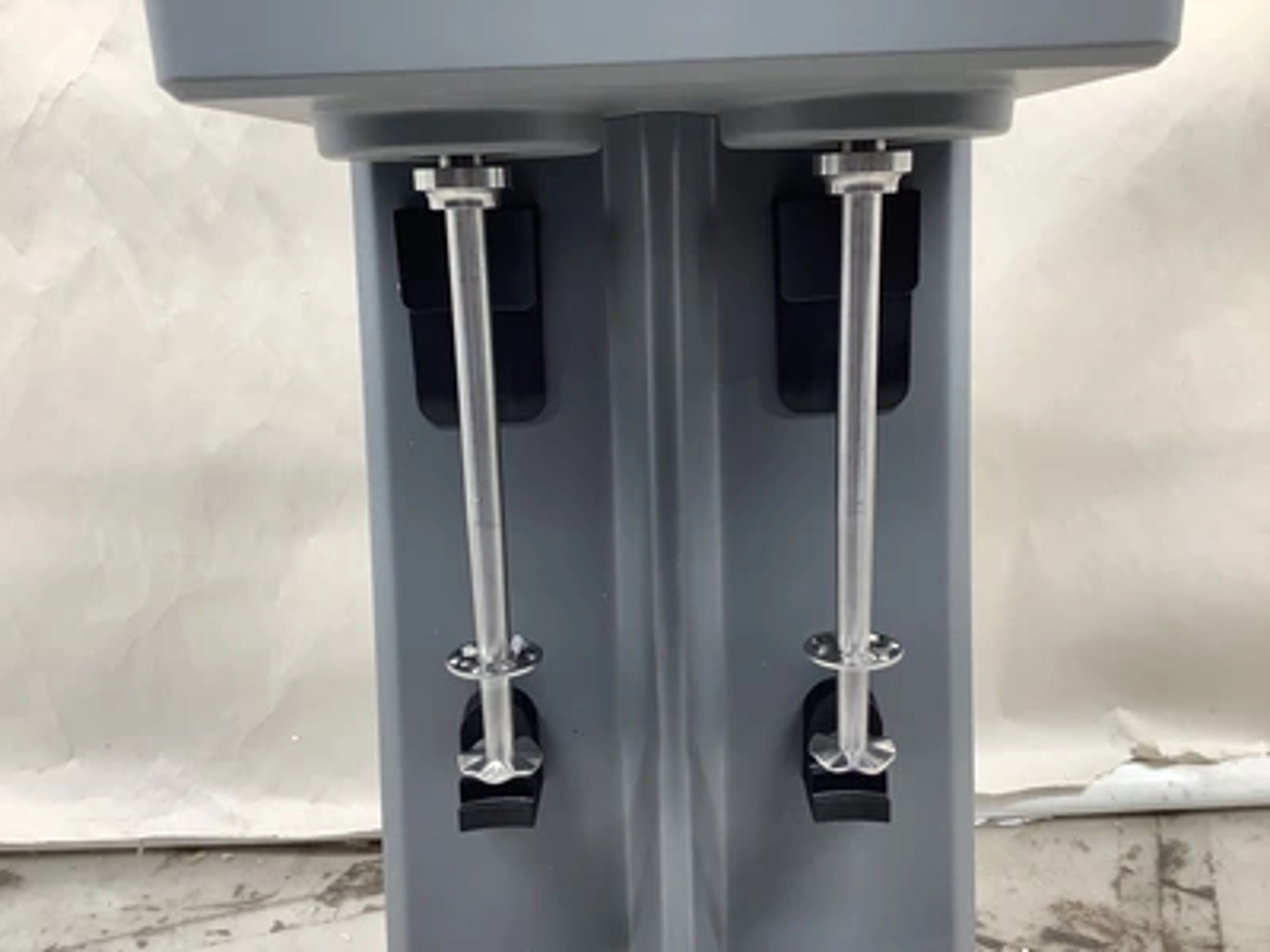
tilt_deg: -13.7
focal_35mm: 31
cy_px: 476
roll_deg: +2.5
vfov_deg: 45.4
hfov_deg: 58.4
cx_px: 635
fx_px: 1137
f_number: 2.4
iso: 50
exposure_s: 1/50
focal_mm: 3.3
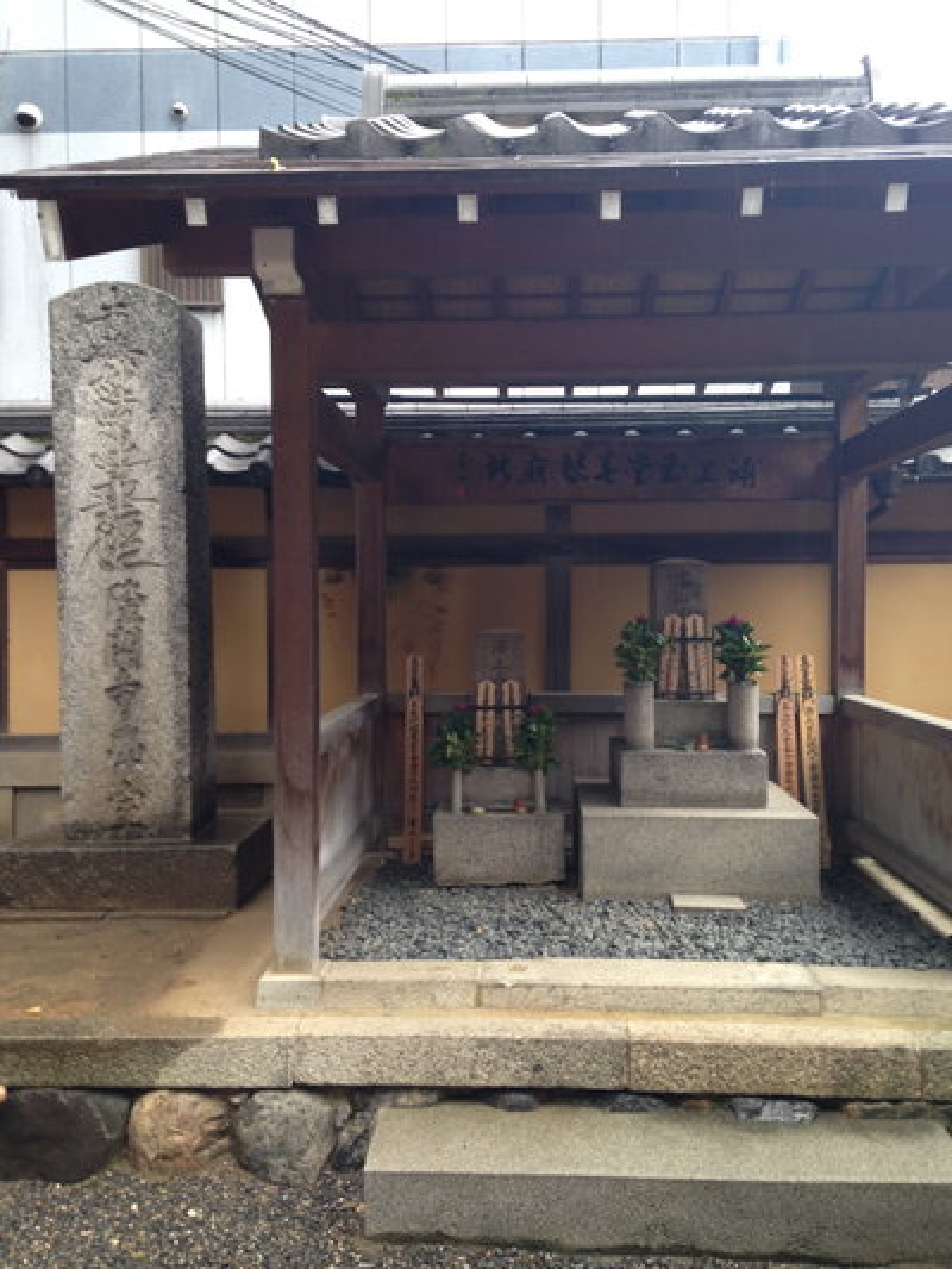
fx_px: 1210
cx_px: 476
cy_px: 634
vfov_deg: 55.3
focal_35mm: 33
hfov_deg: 43.0
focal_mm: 4.12
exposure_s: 1/30
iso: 50
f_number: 2.4
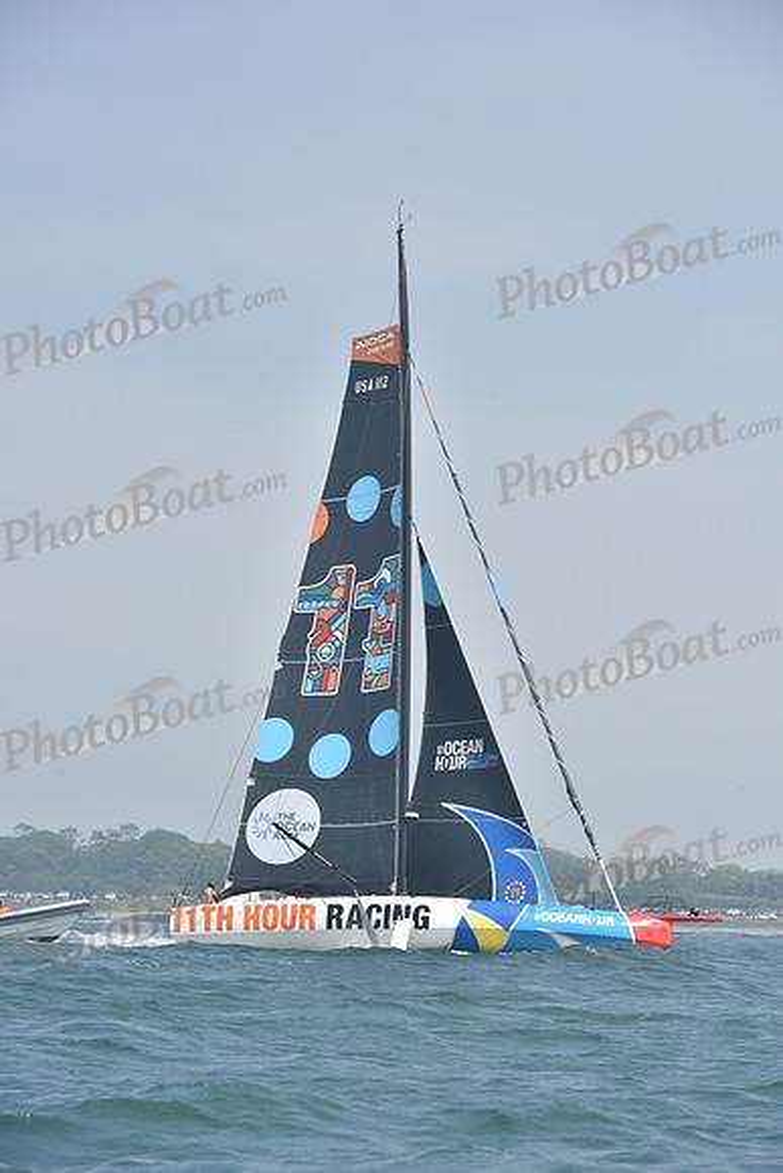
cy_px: 586
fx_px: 5053
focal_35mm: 155
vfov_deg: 13.2
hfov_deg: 8.9
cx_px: 392
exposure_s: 1/1000
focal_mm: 155
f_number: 9
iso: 320
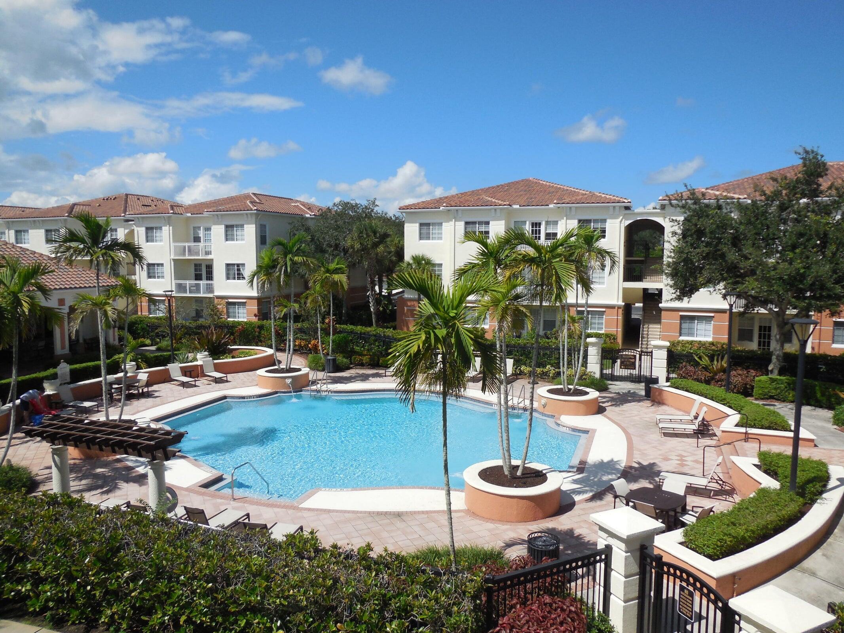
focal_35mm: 25
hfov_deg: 69.4
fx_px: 610
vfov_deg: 54.9
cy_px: 316
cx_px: 422
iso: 125
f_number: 6.2
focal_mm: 4.5
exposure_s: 1/640
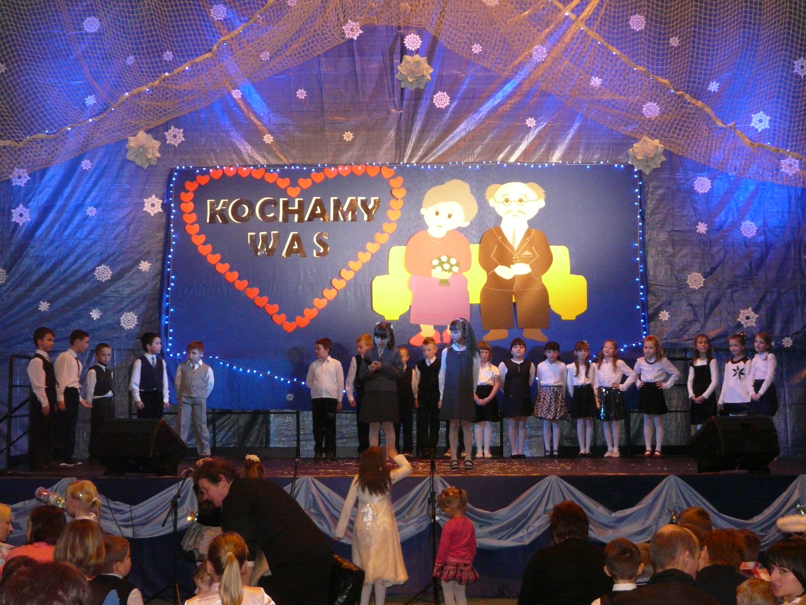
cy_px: 302
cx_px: 403
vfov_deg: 24.8
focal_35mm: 59
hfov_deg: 32.7
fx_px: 1374
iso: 320
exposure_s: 1/40
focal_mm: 7.5
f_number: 3.2
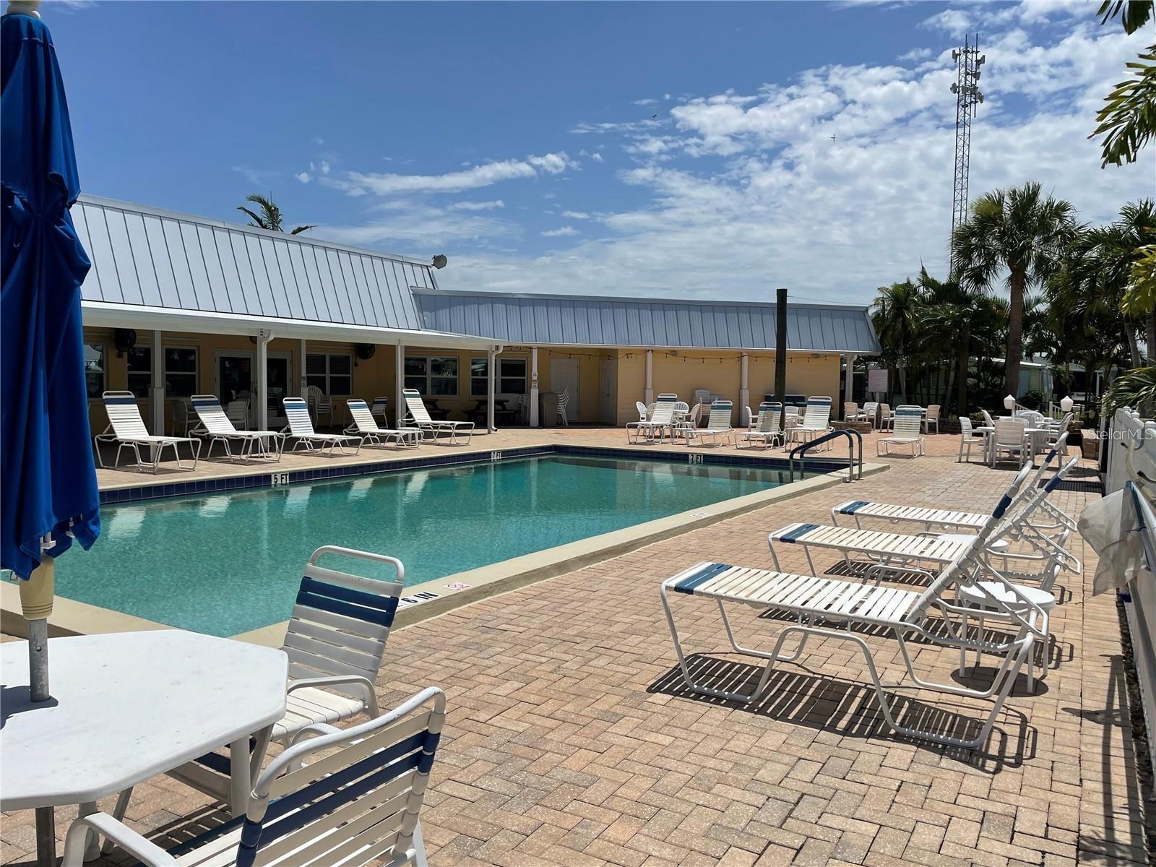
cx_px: 578
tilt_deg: -3.0
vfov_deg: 53.1
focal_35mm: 26
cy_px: 434
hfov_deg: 67.3
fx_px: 868
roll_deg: -0.6
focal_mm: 4.2
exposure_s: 1/9091
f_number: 1.6
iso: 32
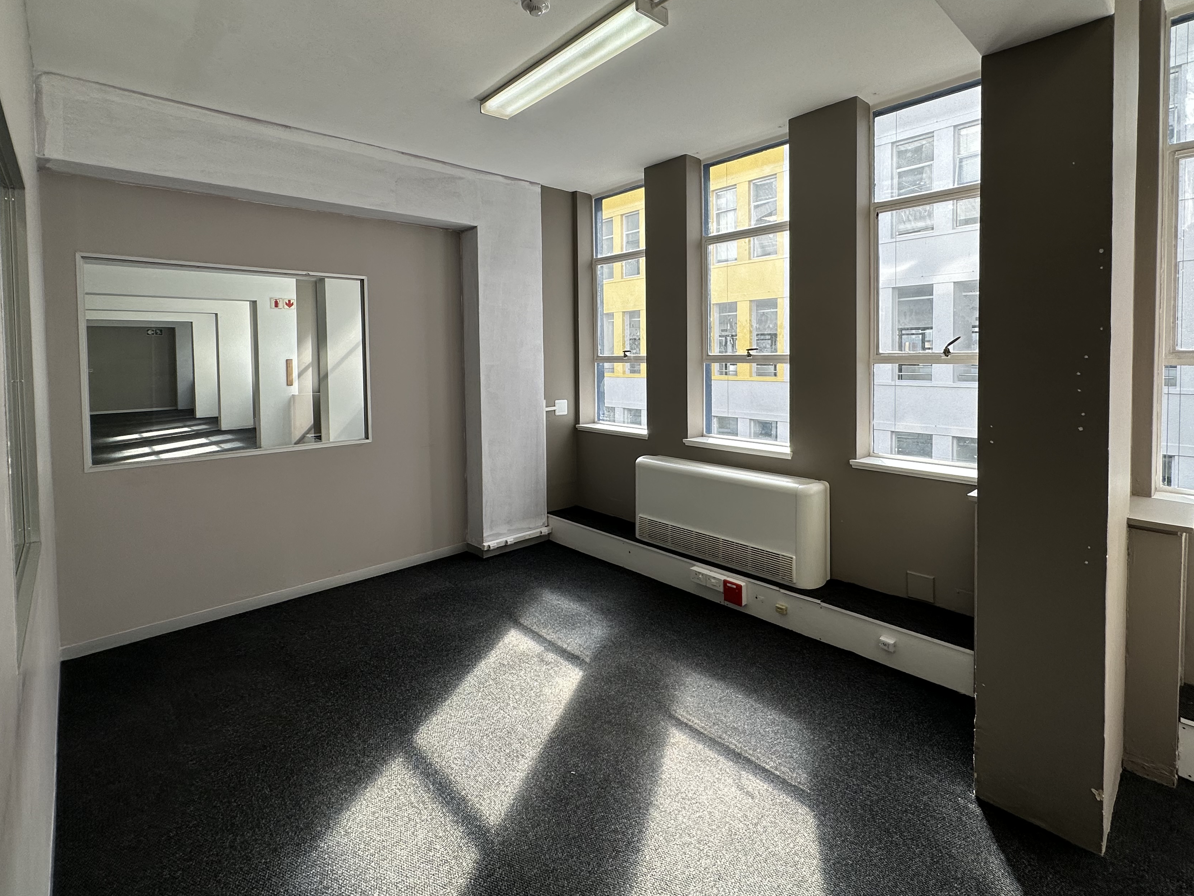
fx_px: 586
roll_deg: +1.9
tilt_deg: -4.4
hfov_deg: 90.9
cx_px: 638
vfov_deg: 74.2
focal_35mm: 17
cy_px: 372
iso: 40
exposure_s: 1/185
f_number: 2.2
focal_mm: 2.22
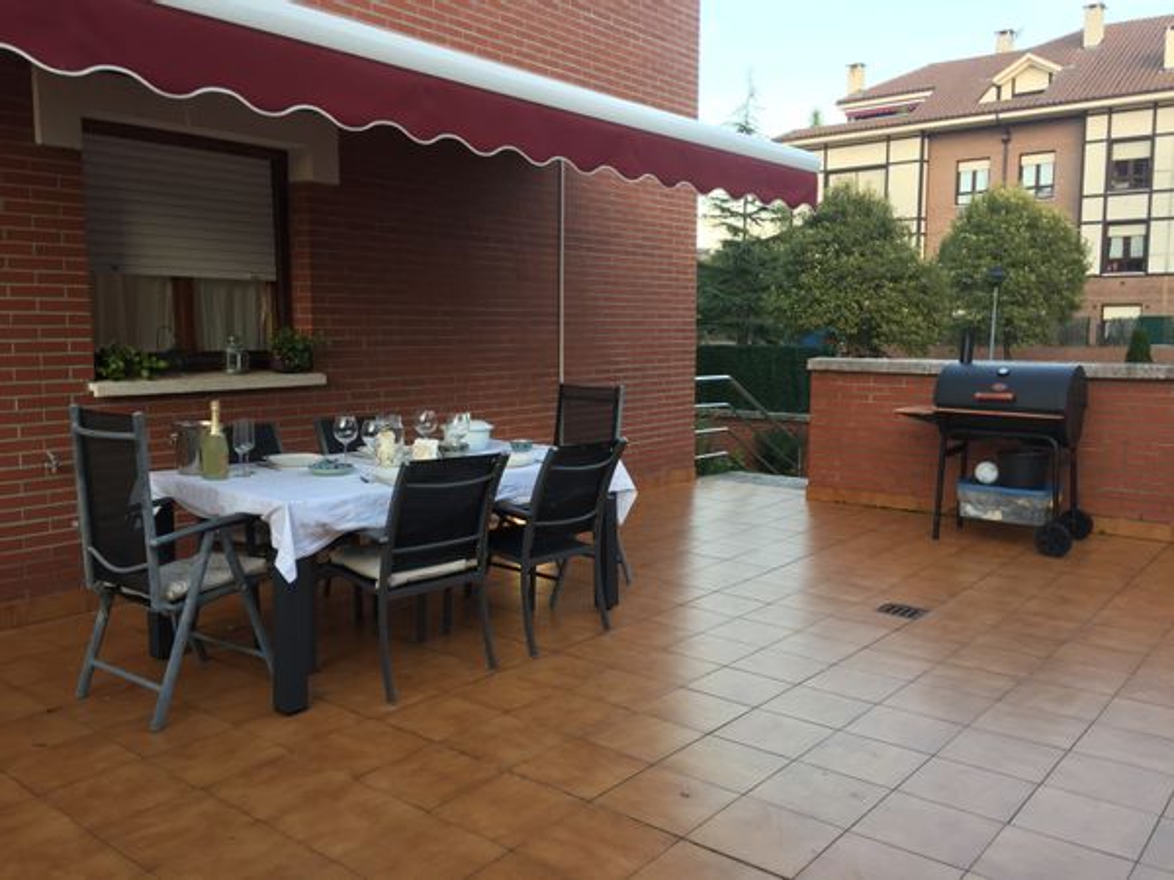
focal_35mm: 29
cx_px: 587
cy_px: 440
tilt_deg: -6.2
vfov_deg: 48.2
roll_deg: -0.2
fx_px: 984
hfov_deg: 61.7
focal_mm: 4.15
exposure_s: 1/50
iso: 32
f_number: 2.2
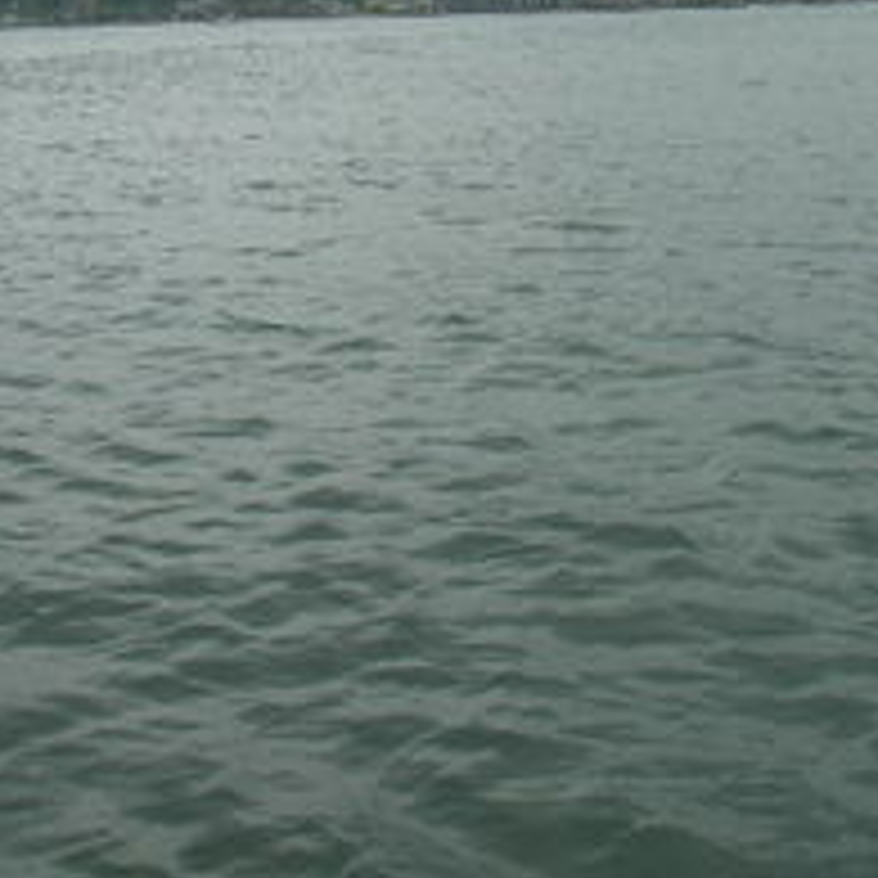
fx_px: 1980
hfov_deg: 24.6
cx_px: 162
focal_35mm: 69
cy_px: 293
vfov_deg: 24.9
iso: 64
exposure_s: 1/250
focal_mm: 6.3
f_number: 6.6
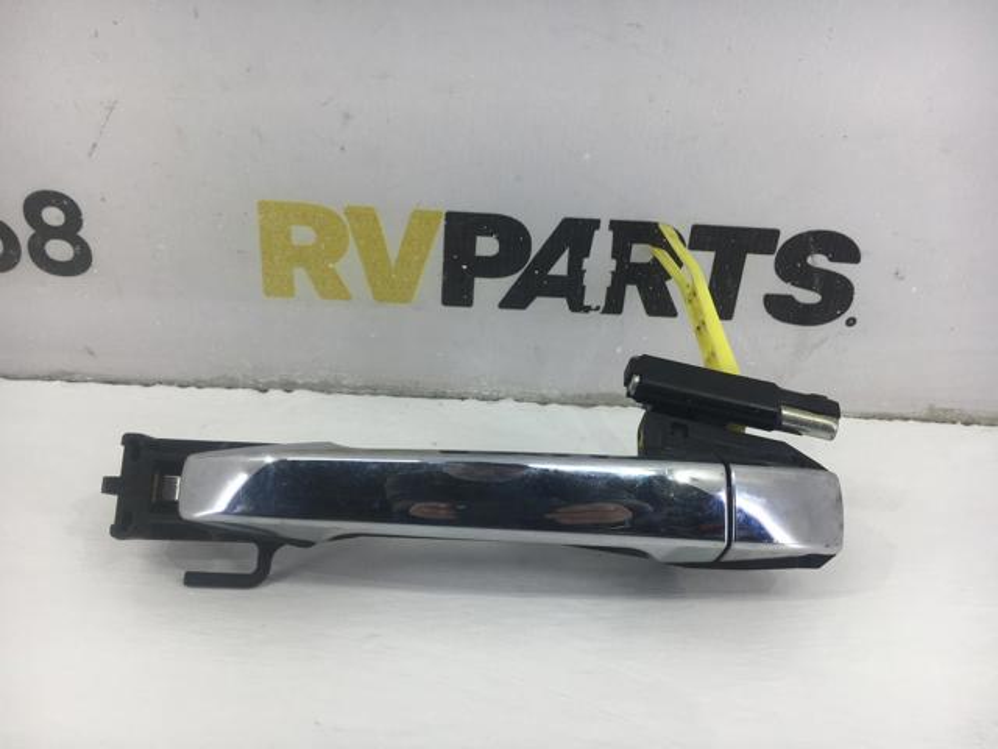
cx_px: 499
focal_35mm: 29
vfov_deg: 48.2
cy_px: 374
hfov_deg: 61.7
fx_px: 836
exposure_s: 1/100
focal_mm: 4.15
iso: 40
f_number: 2.2
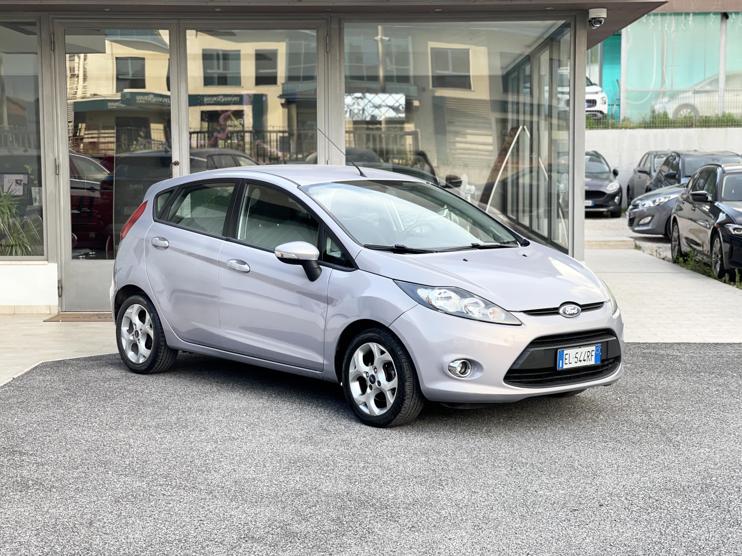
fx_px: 1372
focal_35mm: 64
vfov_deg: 22.9
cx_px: 371
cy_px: 278
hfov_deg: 30.3
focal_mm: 7.5
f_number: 2.2
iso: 20
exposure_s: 1/121
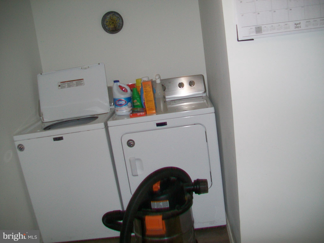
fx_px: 318
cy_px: 122
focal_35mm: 34
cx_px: 162
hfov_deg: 54.0
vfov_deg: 41.8
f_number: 2.7
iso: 64
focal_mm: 6.1
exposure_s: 1/60
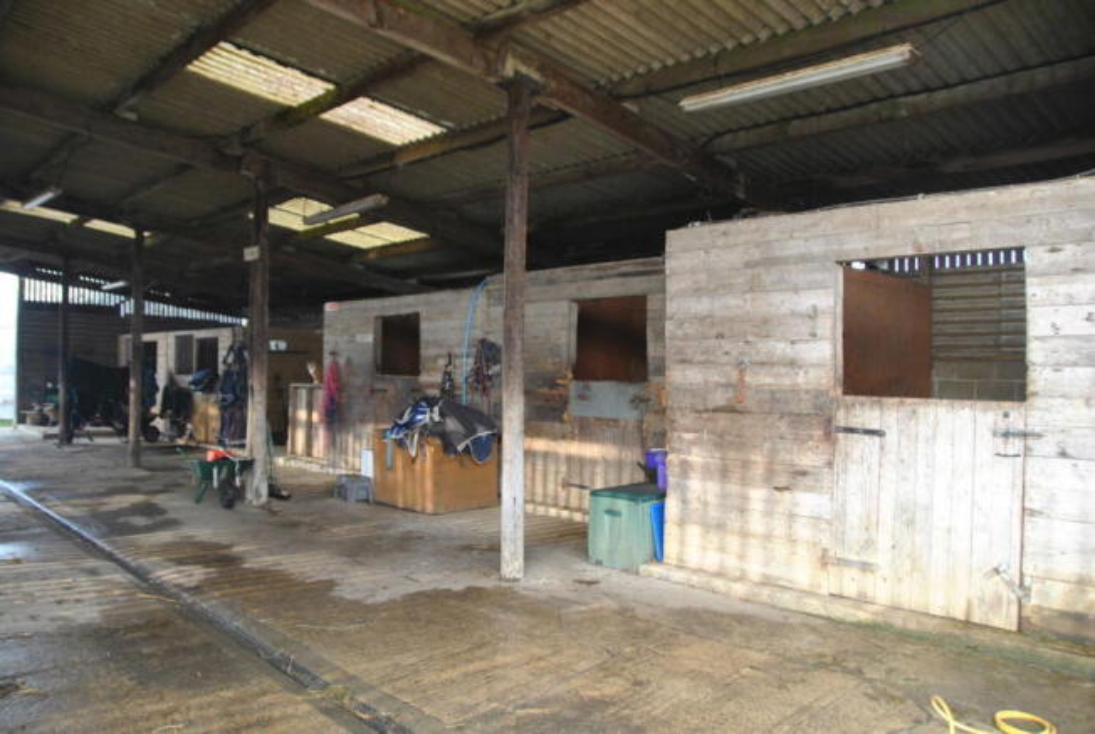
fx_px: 823
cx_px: 548
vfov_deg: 48.1
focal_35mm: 27
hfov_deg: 67.3
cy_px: 367
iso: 200
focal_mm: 18
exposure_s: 1/60
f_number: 4
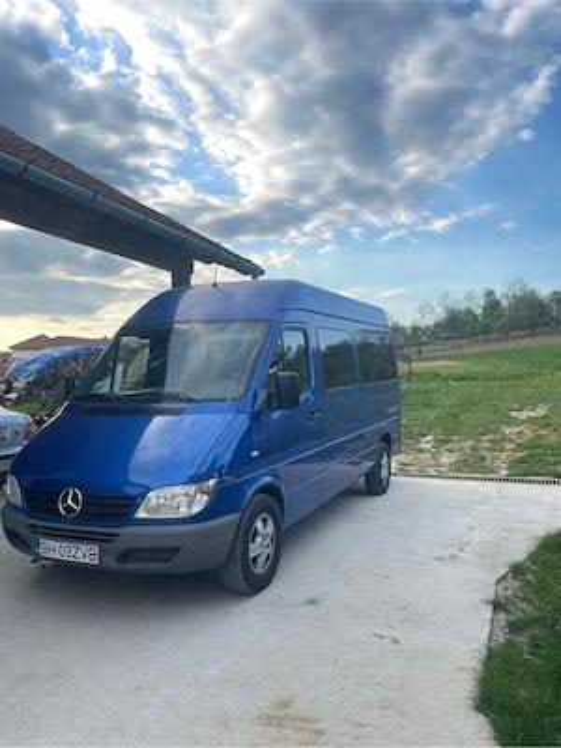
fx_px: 562
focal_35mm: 26
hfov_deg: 53.1
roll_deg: -0.7
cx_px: 280
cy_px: 374
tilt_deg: +1.5
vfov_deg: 67.3
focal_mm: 4.2
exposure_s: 1/309
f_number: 1.6
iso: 32
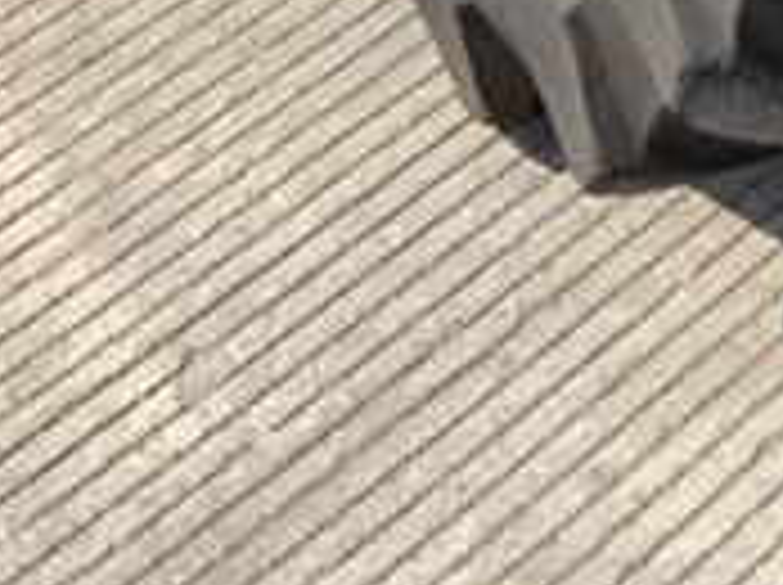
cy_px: -1076
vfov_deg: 7.7
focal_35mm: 171
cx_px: 1404
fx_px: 3863
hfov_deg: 10.8
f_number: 1.8
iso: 16
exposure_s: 1/912
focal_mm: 3
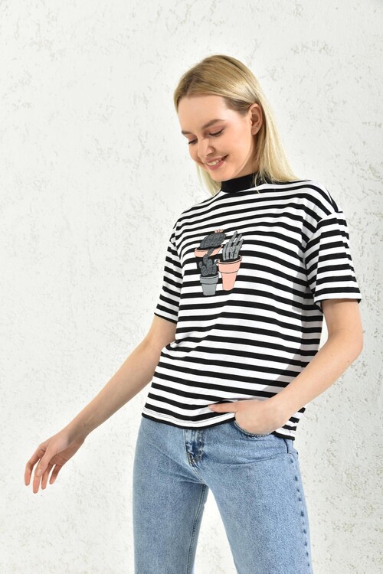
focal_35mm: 36
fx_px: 574
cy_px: 287
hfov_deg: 36.9
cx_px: 192
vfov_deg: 53.1
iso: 100
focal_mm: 36
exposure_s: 1/160
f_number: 7.1
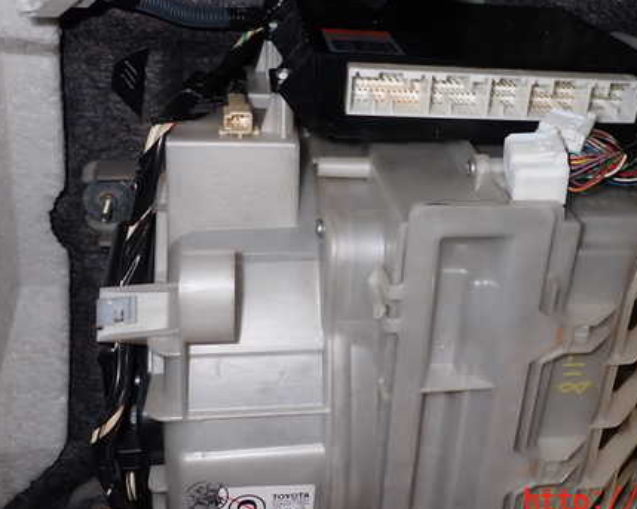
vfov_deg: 36.2
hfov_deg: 44.3
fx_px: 773
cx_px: 414
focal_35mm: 41
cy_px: 187
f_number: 6.3
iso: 200
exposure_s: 1/30
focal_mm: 5.4
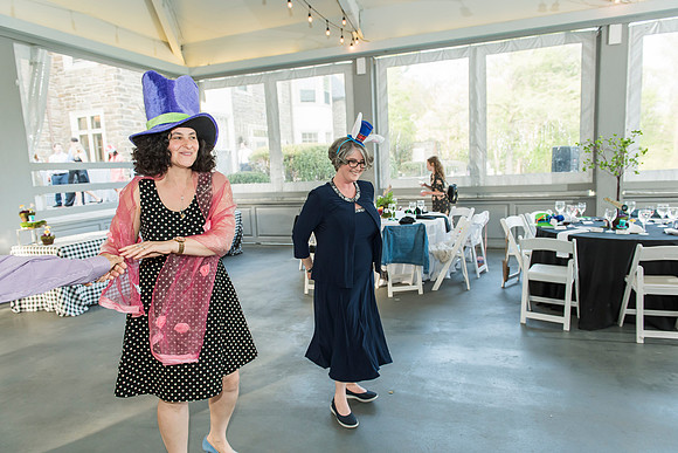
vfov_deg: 53.2
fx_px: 452
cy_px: 226
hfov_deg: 73.7
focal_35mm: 24
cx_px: 339
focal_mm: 24
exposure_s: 1/160
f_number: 4
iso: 640
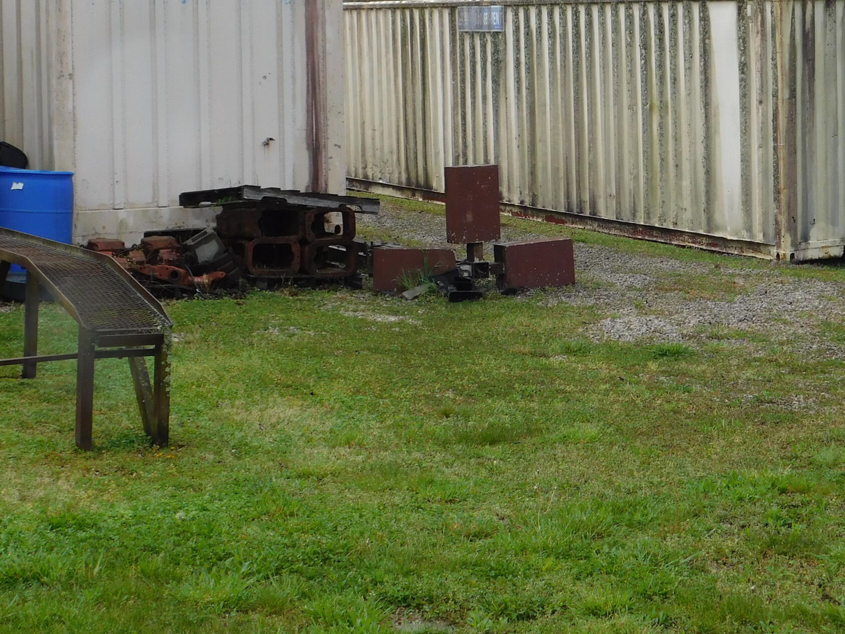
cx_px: 543
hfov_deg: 24.3
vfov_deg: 18.3
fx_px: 1953
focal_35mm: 80
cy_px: 130
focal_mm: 8
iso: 125
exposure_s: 1/800
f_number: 3.7
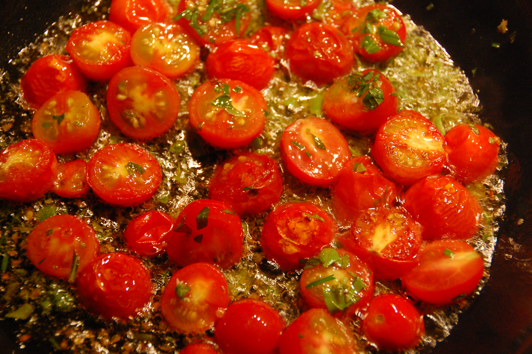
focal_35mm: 105
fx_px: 1550
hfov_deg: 19.5
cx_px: 266
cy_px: 177
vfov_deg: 13.0
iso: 1600
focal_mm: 70
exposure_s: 1/60
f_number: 5
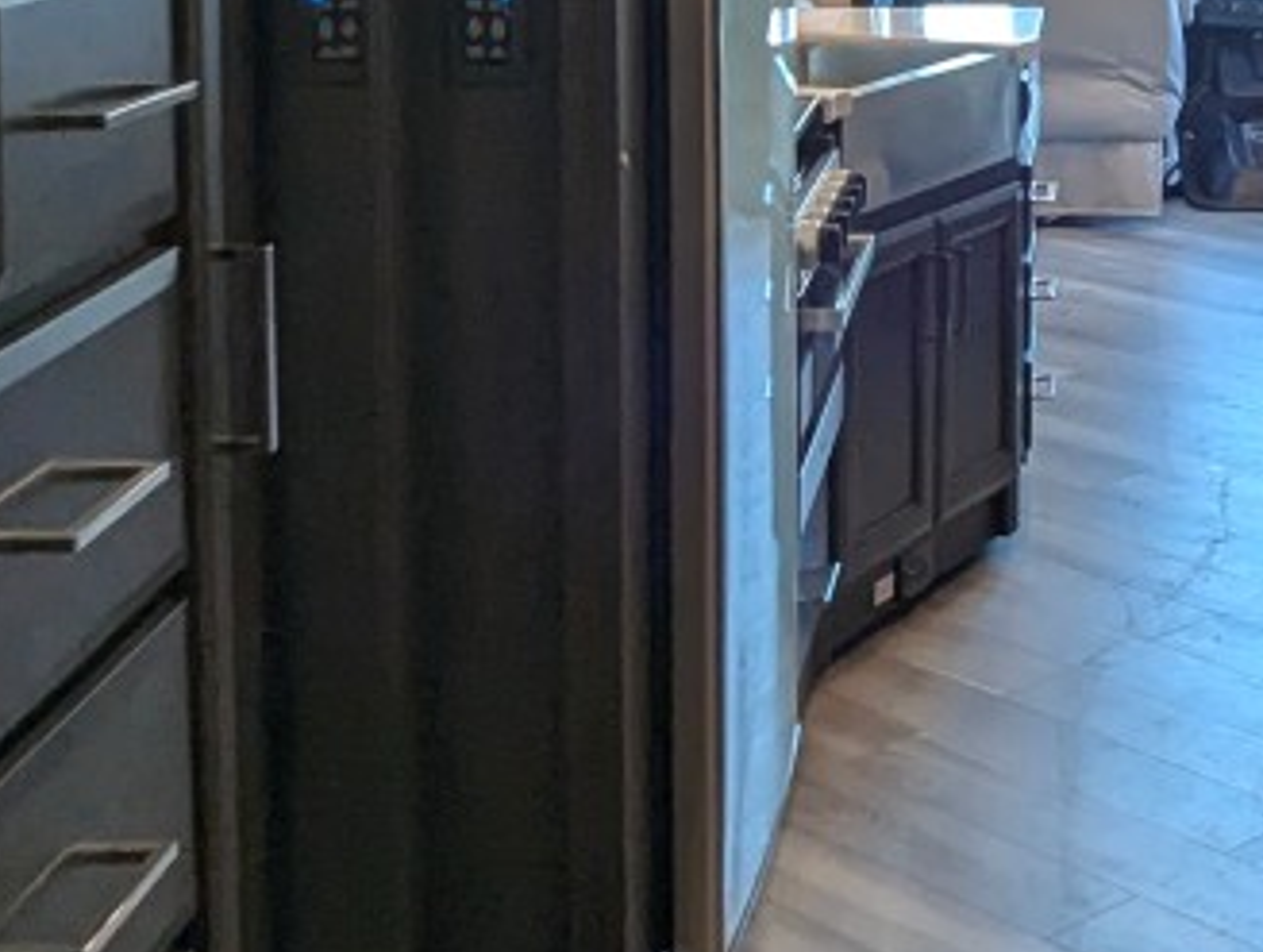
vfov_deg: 20.7
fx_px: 2485
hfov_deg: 27.0
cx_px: 1242
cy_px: -89
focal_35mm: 68
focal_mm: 2.35
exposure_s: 1/72.3
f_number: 2.2
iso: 138
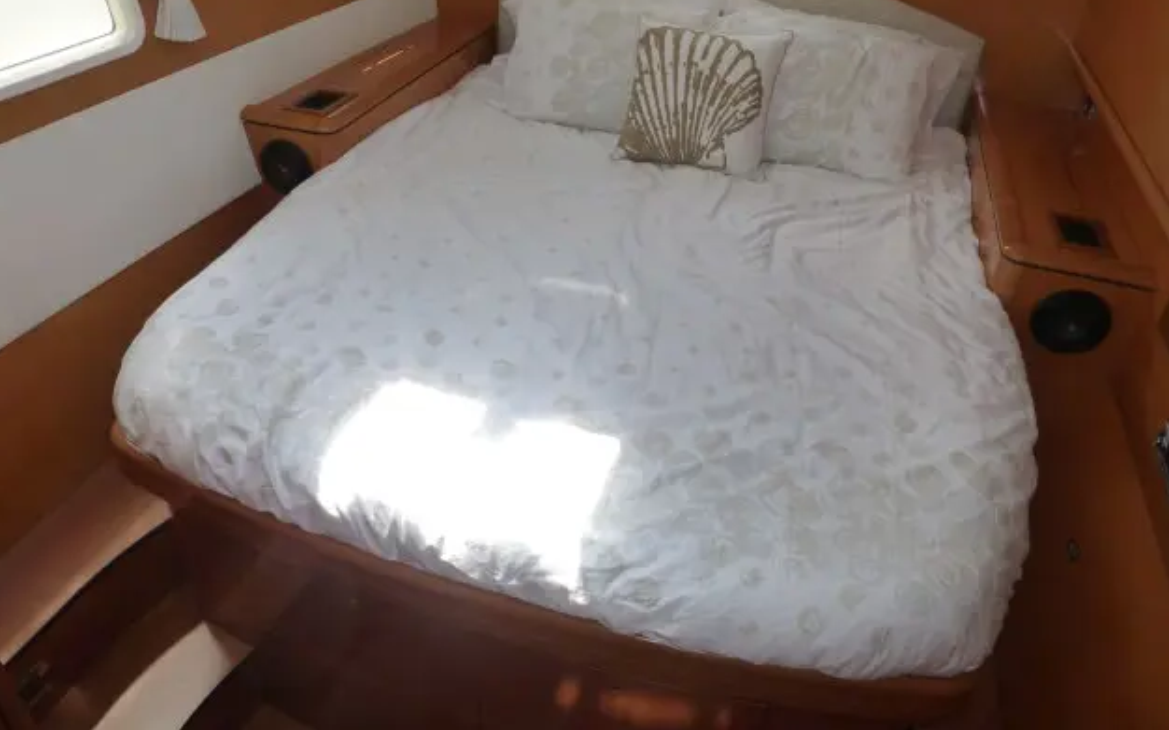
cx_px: 575
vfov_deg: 47.2
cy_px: 284
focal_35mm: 26
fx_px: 828
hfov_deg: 70.4
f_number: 3.3
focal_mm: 4.3
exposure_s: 1/200
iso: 160
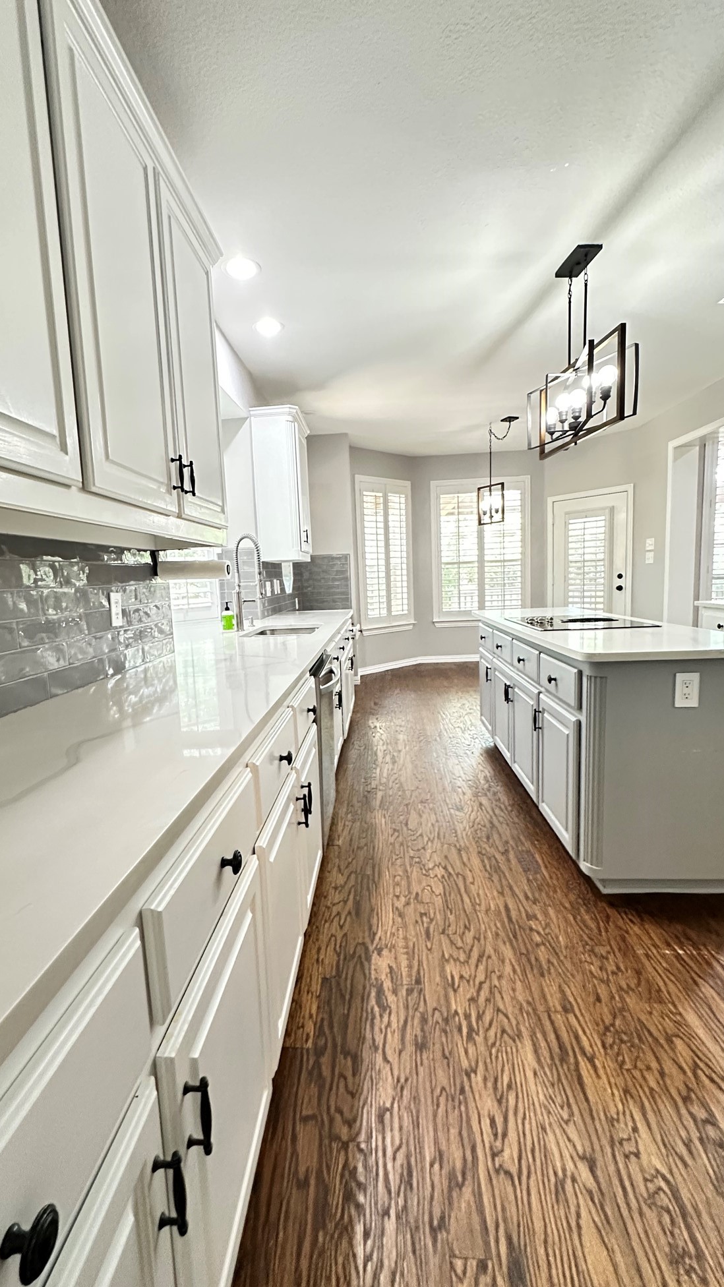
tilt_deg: -6.1
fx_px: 546
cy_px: 644
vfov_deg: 99.4
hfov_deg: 67.0
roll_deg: +2.6
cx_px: 343
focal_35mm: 16
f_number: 2.2
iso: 800
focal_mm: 2.22
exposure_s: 1/60
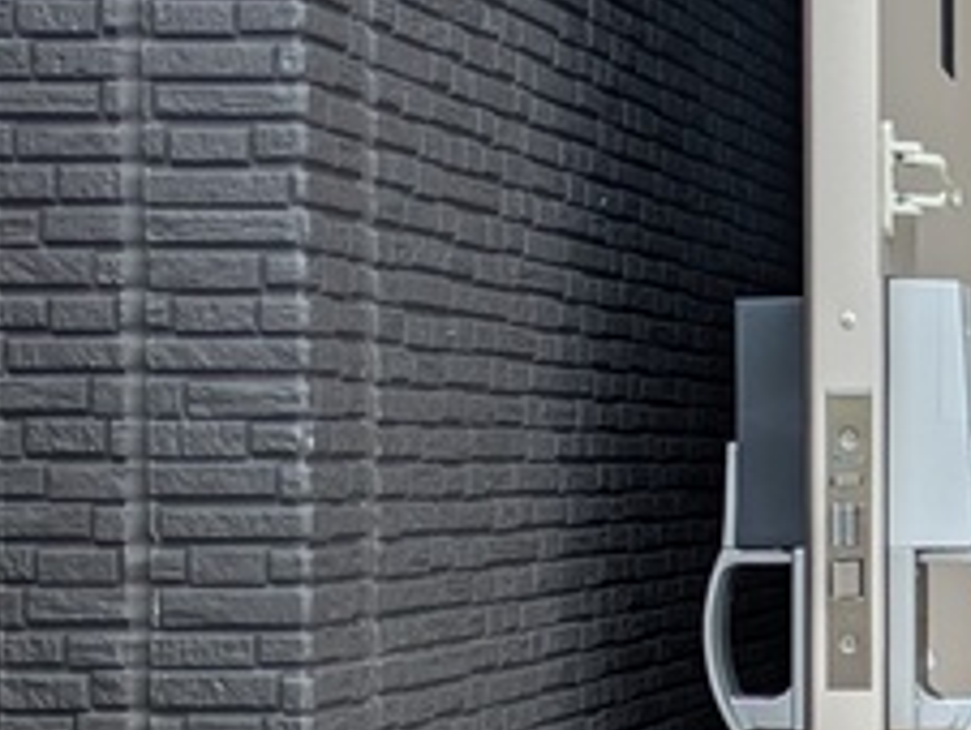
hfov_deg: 16.9
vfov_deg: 14.0
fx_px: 2977
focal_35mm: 106
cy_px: 502
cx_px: 1439
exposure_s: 1/772
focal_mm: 5.43
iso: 45
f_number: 1.89
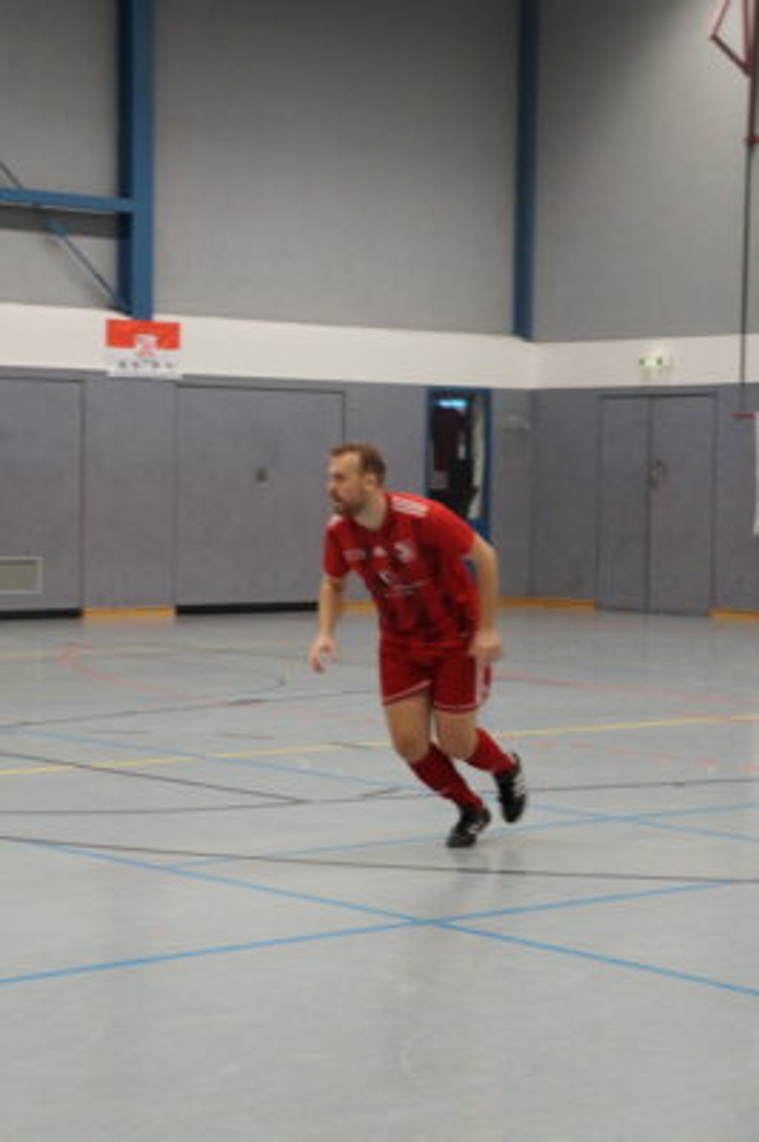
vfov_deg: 24.6
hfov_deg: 16.5
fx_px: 2613
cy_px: 571
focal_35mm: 82
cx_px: 380
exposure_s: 1/100
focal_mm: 55
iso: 1250
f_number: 5.6
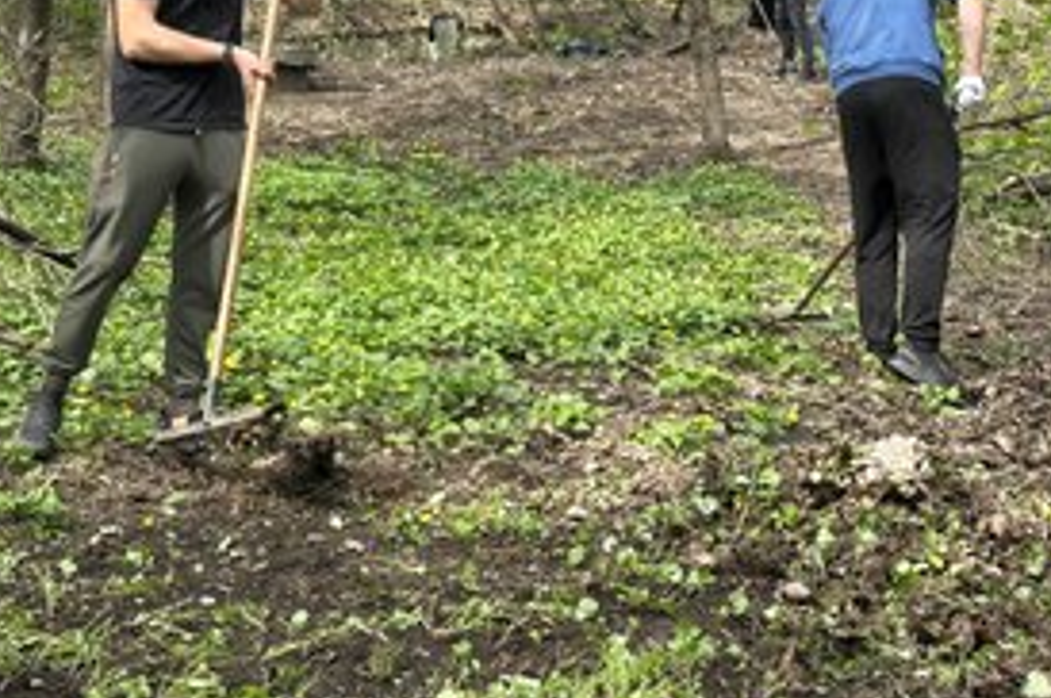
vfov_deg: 18.5
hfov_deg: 27.7
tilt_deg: +2.2
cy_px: 161
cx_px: 522
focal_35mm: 73
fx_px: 2129
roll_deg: +0.3
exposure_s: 1/944
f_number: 1.78
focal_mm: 6.86
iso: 64
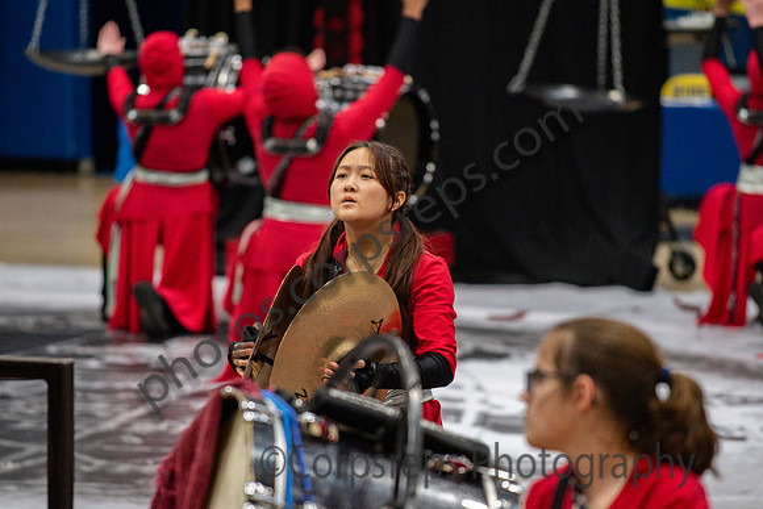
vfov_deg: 5.4
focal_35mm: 256
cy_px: 276
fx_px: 5427
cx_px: 393
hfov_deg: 8.0
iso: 6400
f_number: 4
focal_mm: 200
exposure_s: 1/500
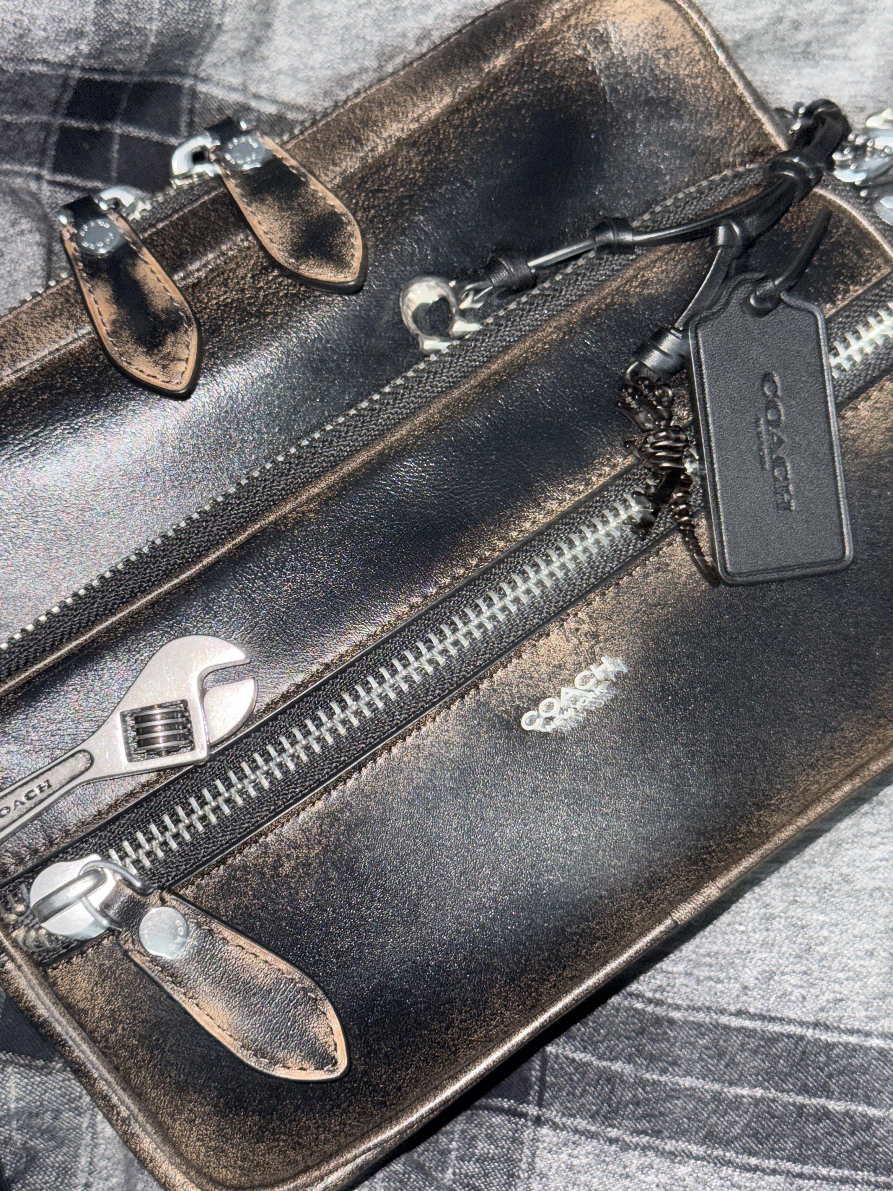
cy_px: 596
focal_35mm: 48
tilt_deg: -80.6
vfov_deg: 39.7
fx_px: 1651
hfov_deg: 30.3
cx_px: 446
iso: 50
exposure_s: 1/8
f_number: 1.78
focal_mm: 6.76
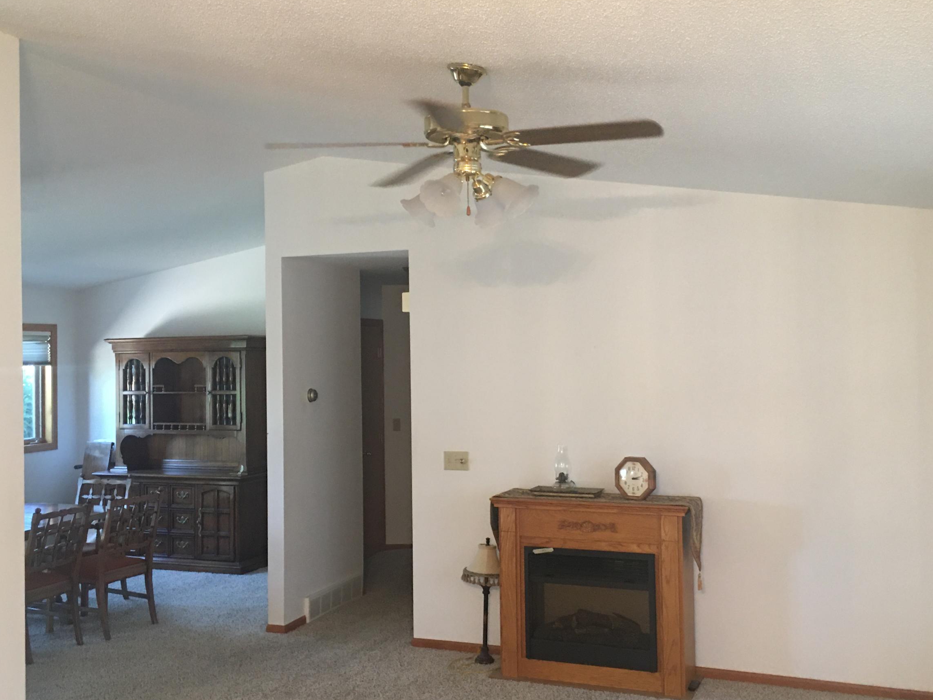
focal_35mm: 38
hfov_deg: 49.0
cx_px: 455
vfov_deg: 37.7
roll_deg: +0.6
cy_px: 342
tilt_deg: +2.3
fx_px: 1024
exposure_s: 1/15
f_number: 2.2
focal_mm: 4.15
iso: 80
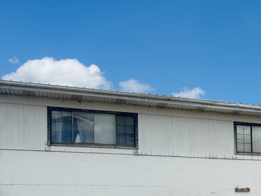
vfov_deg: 22.4
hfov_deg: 27.1
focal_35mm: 63
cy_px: 198
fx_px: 475
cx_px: 315
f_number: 1.78
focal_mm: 6.76
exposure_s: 1/7092
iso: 80
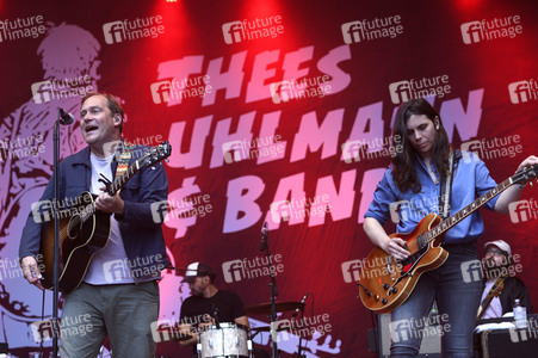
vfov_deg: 19.4
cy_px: 179
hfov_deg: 28.9
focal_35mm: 70
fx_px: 1045
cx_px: 269
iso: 800
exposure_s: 1/500
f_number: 3.5
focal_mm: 70
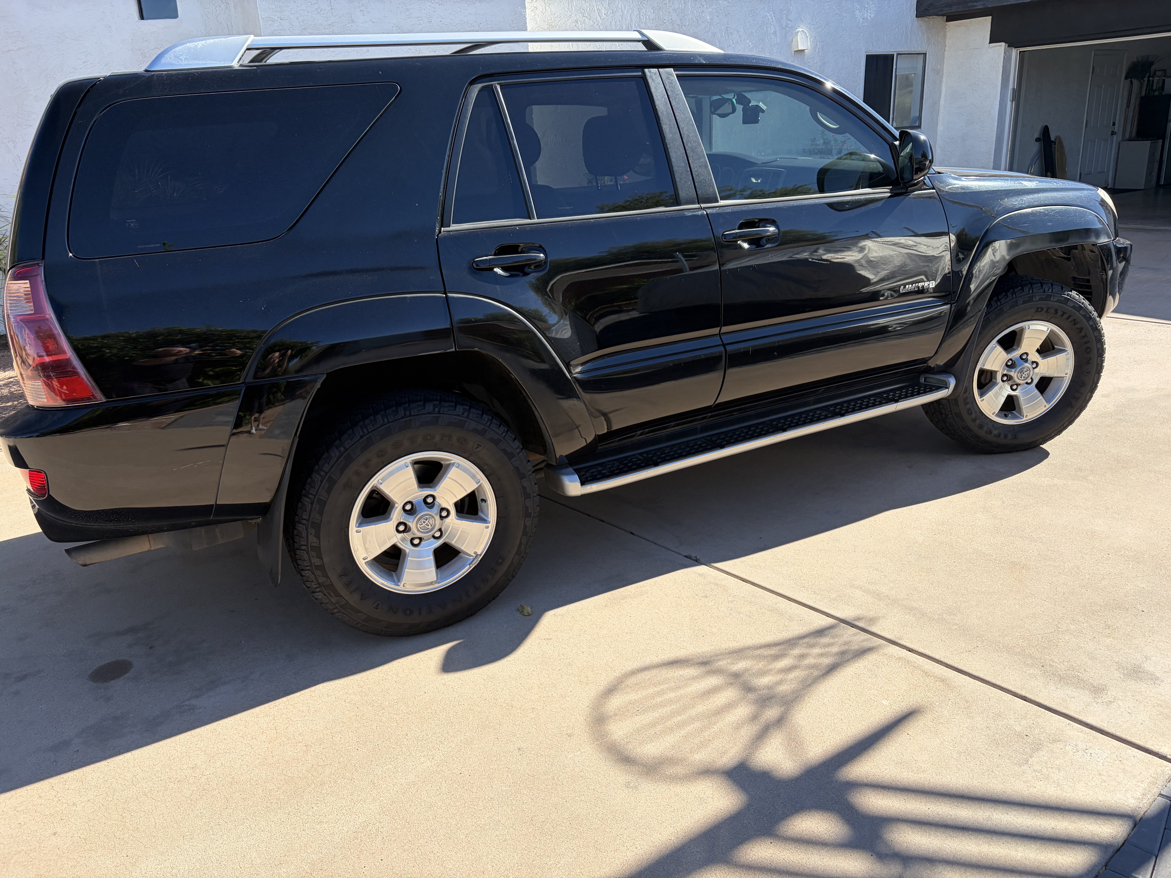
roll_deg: +4.1
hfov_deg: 67.3
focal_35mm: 26
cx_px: 586
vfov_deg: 53.1
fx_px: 880
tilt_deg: -19.1
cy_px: 439
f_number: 1.6
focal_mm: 5.96
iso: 50
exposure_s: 1/1550
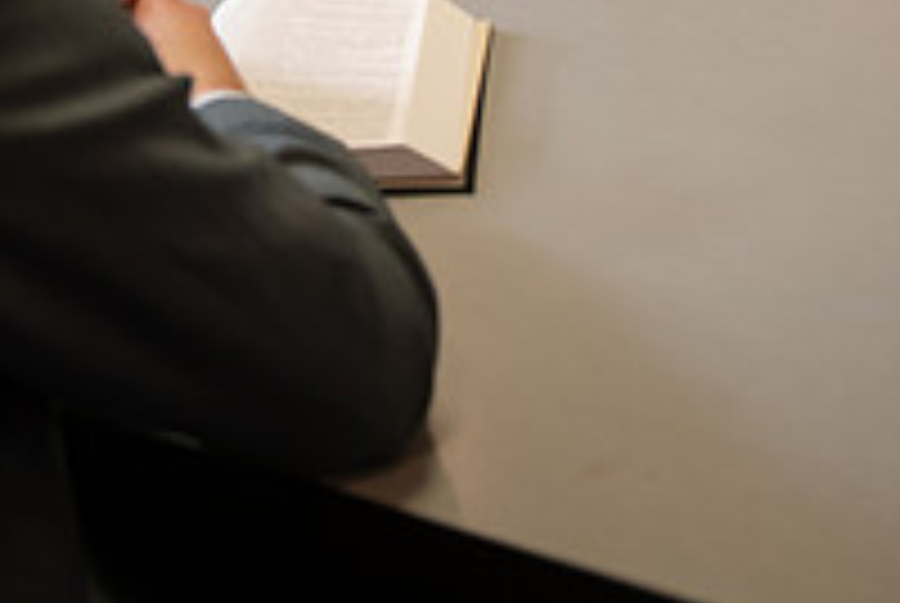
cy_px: -209
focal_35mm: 84
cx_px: 288
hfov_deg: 24.0
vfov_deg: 15.4
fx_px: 2103
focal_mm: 29
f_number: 3.5
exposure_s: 1/125
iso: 1000
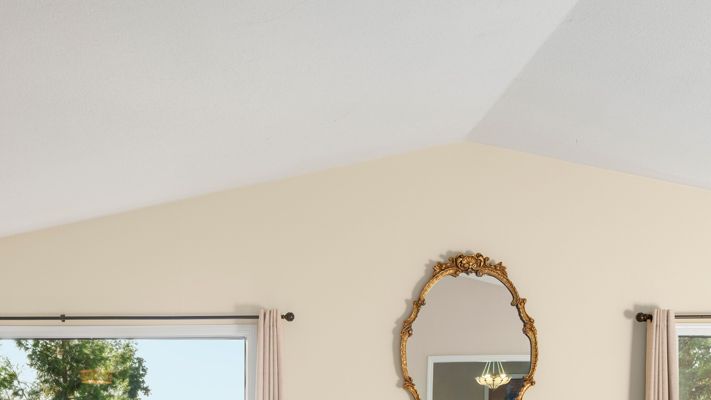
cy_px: 483
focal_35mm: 70
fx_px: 1320
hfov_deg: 29.6
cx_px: 162
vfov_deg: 16.5
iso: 320
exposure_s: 1/10
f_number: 5
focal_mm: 30
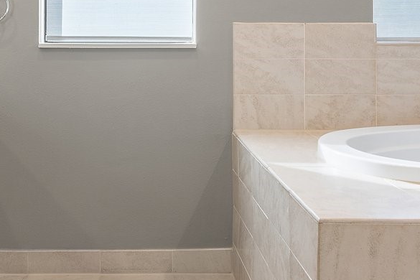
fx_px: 653
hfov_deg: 35.1
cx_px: 121
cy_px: 33
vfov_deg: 23.6
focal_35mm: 56
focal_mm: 16
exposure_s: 1.3
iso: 125
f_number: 10
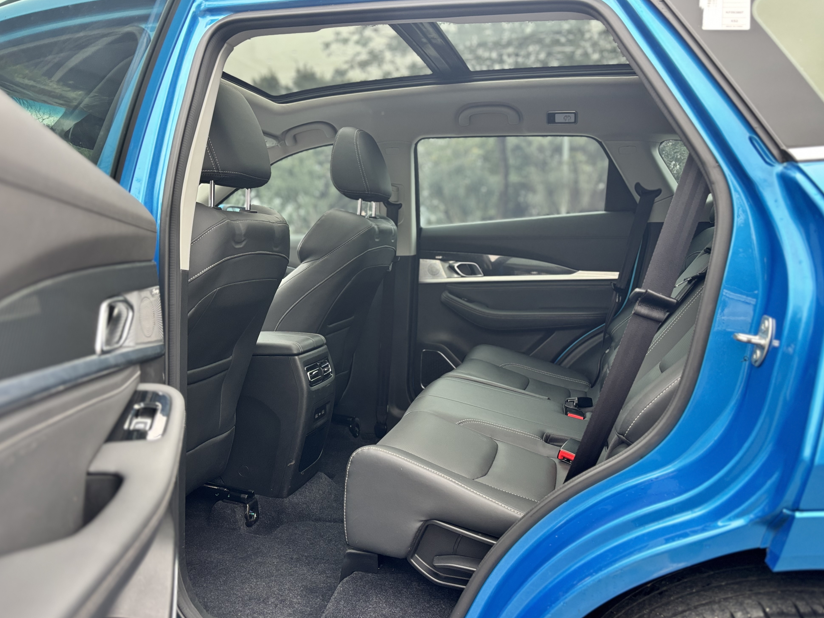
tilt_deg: -5.4
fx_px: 643
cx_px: 421
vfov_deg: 51.4
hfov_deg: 65.3
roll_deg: -0.8
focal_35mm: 27
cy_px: 311
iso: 125
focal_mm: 5.96
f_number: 1.6
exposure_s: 1/118
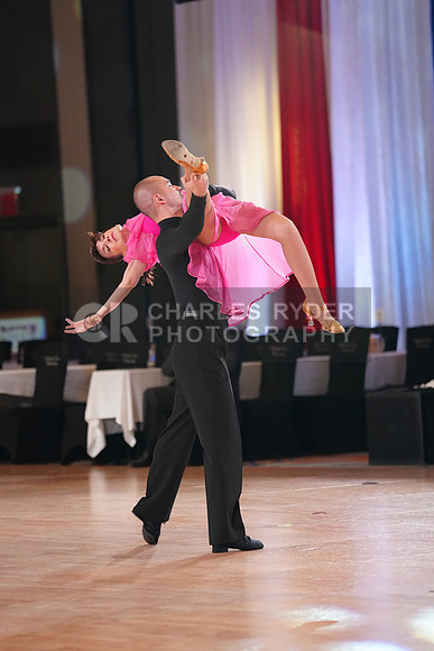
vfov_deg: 11.7
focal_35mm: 175
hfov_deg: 7.9
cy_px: 326
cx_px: 217
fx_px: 3162
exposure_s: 1/640
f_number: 2.8
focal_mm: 175
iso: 3200
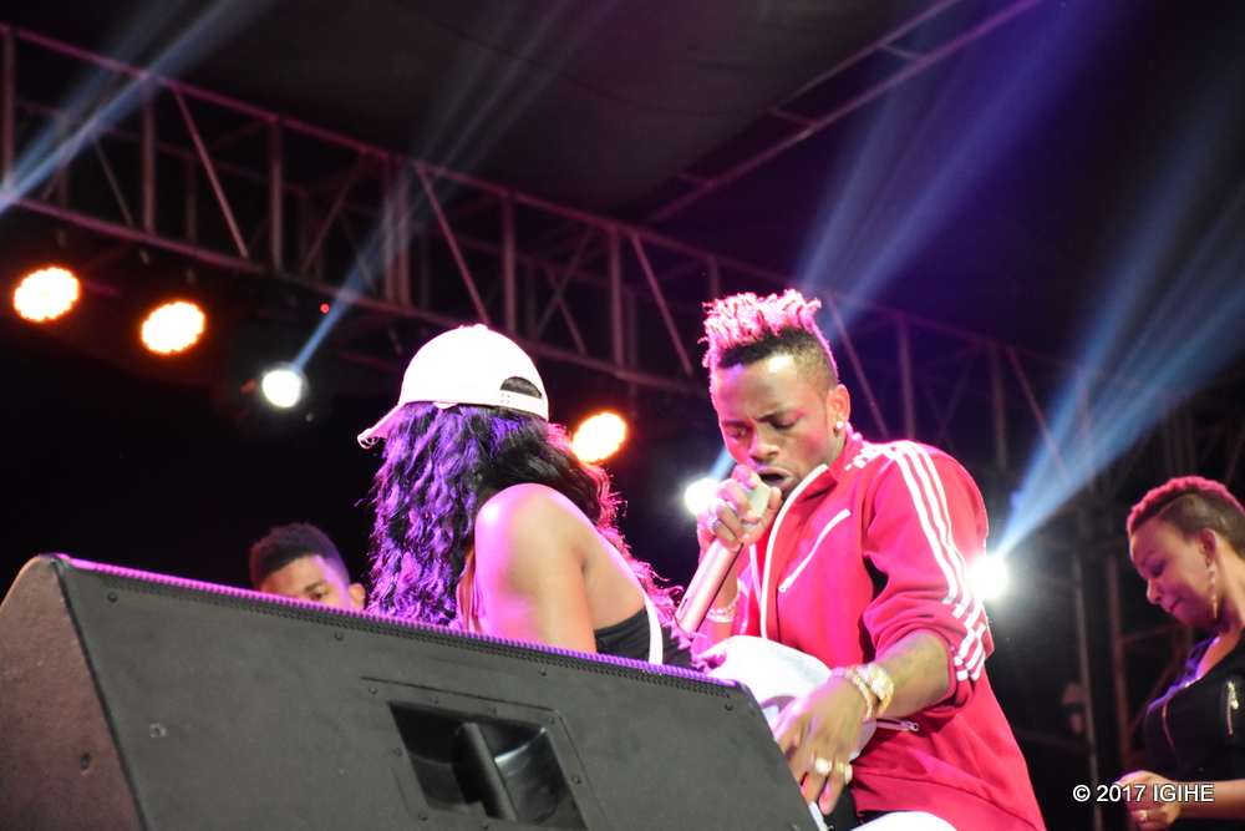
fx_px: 3891
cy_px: 416
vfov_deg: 12.2
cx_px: 622
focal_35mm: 112
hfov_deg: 18.2
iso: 4000
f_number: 5
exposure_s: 1/100
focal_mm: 75
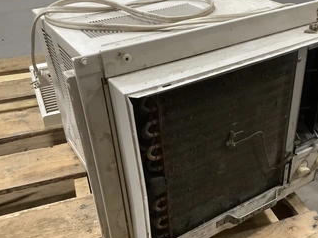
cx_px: 197
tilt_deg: -36.5
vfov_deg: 36.7
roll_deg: -0.5
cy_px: 136
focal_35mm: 39
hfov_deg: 47.5
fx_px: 358
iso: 400
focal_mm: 3.3
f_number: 2.4
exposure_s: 1/25
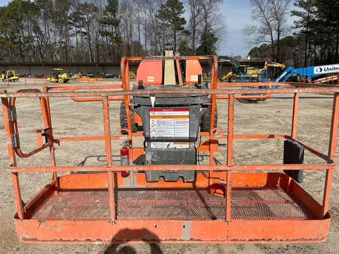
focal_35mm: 26
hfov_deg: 67.3
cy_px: 127
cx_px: 170
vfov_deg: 53.1
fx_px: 255
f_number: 1.6
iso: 50
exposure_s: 1/6173
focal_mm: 5.1
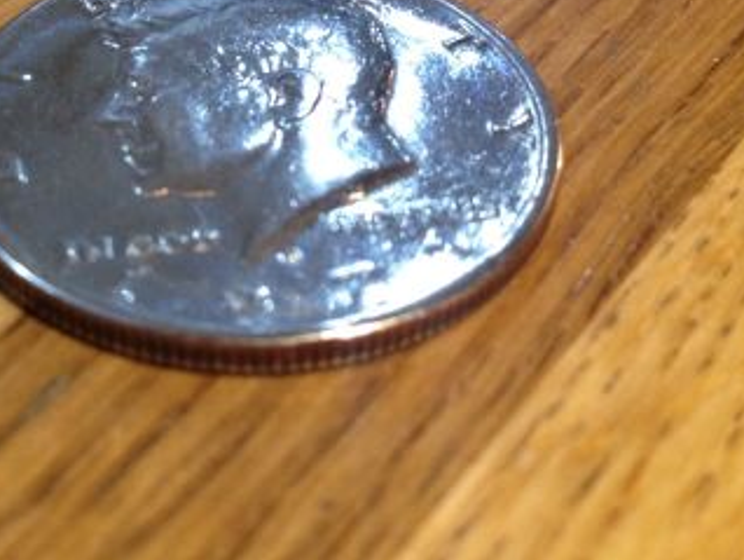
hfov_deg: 29.2
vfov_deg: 22.3
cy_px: 227
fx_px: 1420
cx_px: 271
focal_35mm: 66
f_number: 2.4
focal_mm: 4.28
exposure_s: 1/20
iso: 160
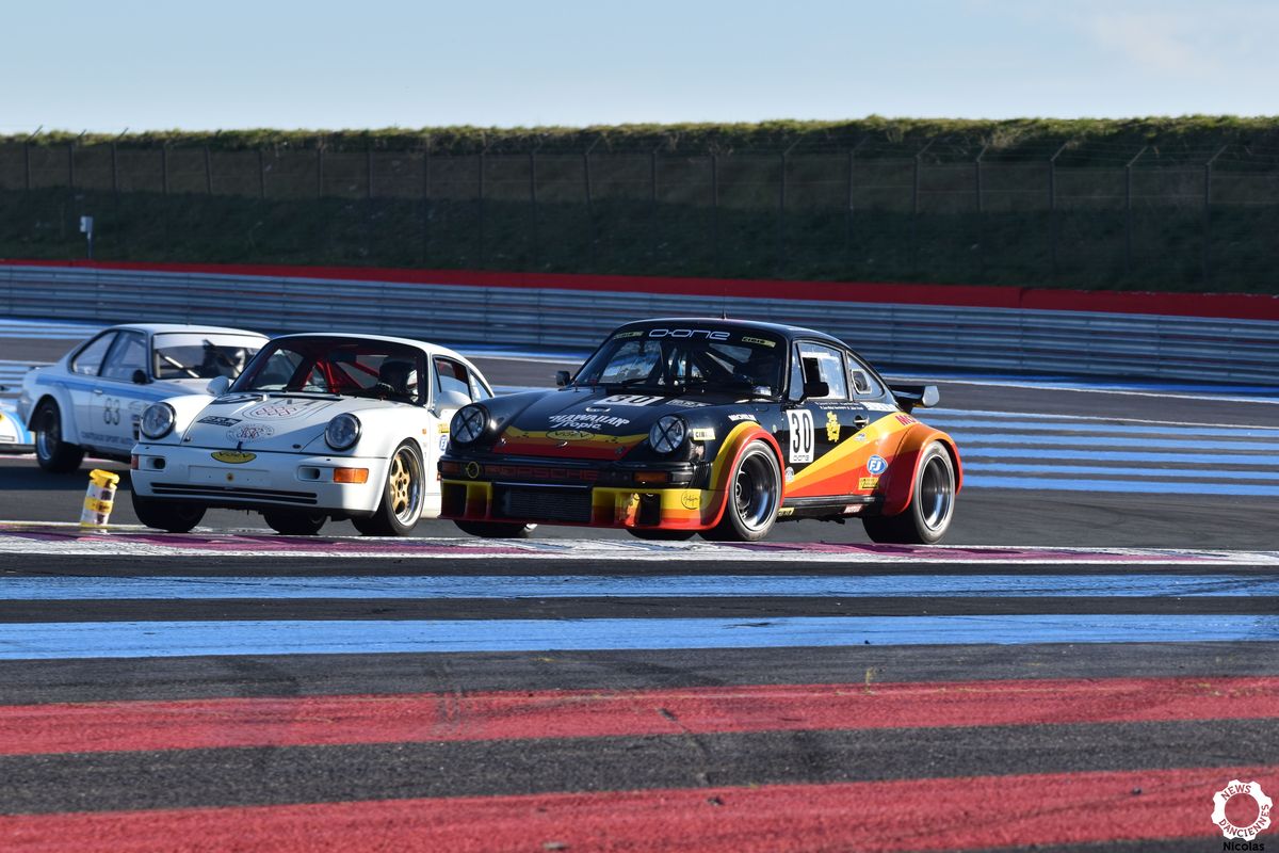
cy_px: 426
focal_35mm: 240
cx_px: 640
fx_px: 8526
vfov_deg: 5.7
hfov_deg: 8.6
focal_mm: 160
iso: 200
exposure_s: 1/640
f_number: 8
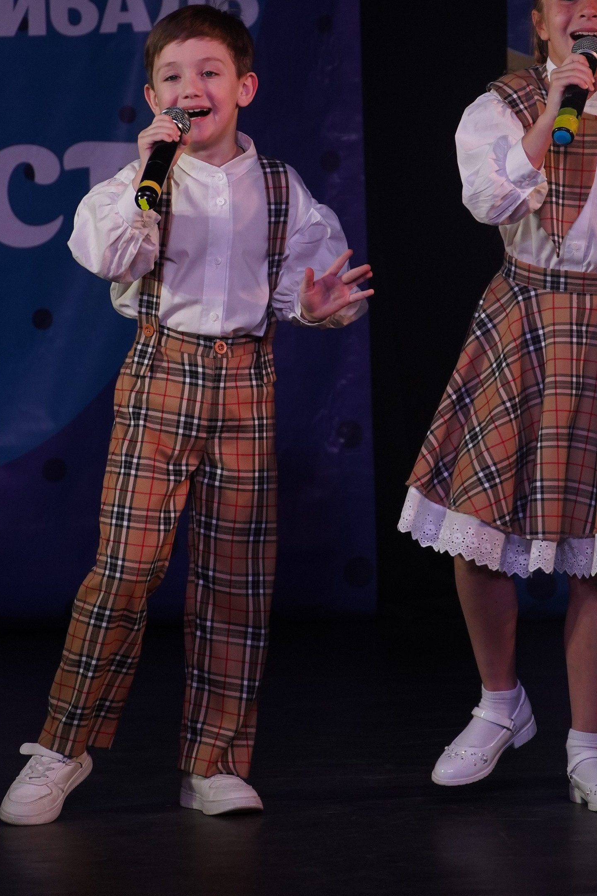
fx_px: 9077
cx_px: 331
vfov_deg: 5.6
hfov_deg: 3.8
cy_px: 277
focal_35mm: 365
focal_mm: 206
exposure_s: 1/400
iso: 2000
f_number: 5.6
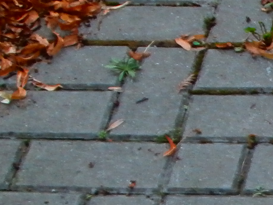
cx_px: 615
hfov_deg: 11.3
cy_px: 312
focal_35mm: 151
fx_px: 1191
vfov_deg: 9.5
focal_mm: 5.36
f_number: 3.5
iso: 100
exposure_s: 1/160
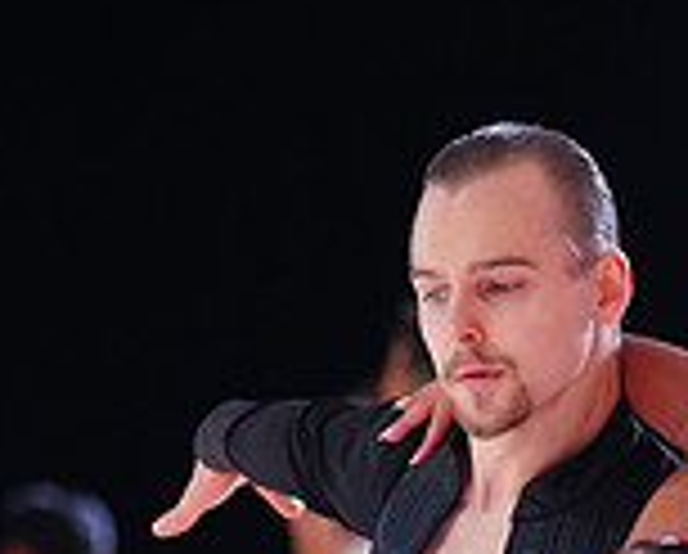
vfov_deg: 3.2
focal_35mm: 480
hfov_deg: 4.0
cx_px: 479
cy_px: 914
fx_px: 9793
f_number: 2.8
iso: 1600
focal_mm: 135
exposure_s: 1/400
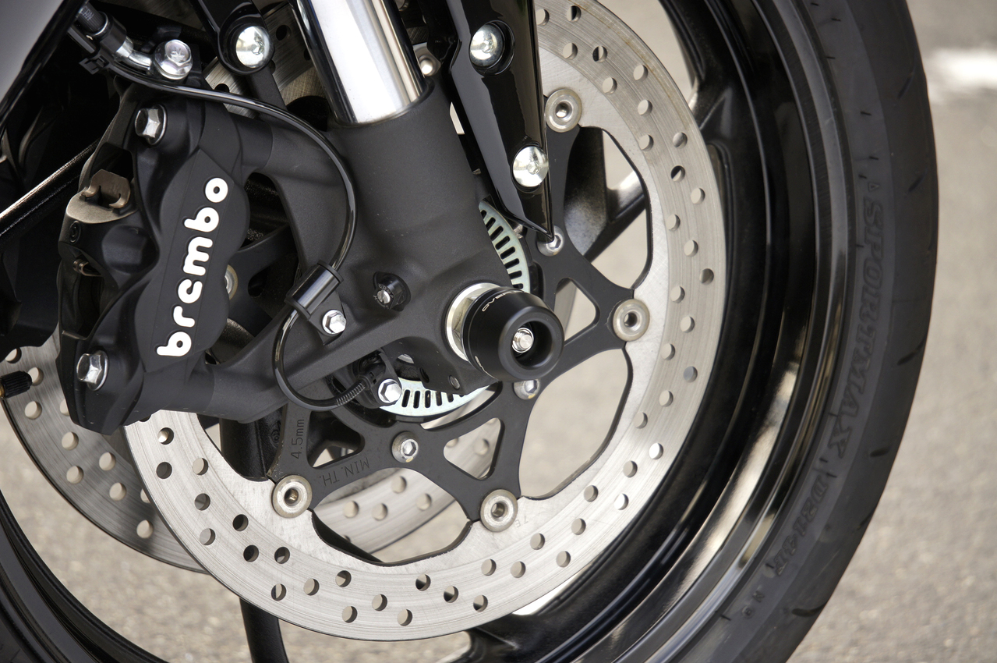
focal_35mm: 237
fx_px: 6557
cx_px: 498
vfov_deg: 5.8
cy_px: 332
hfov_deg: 8.7
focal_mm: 158
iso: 200
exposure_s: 1/80
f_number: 5.6
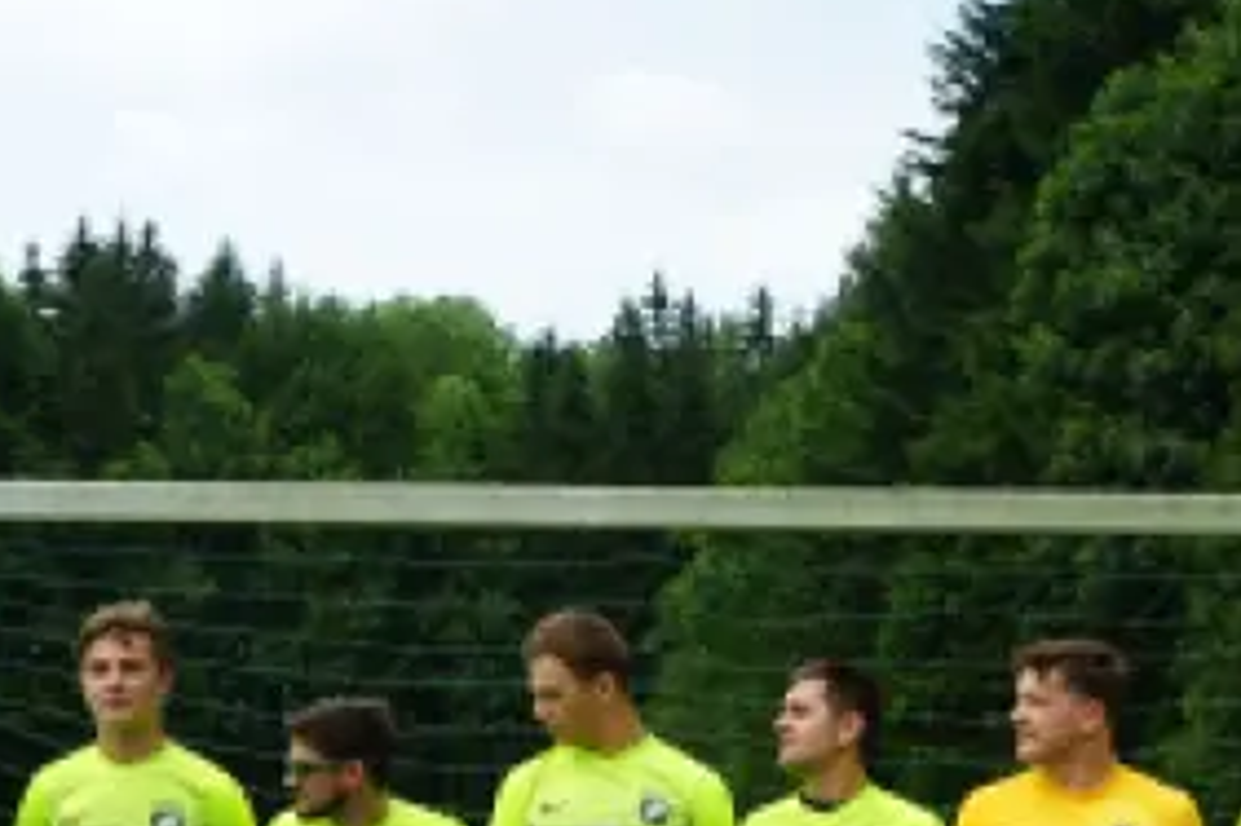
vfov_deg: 16.9
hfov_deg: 25.7
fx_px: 2722
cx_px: 660
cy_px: 835
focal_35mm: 79
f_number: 7.1
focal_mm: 37
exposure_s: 1/100
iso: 100
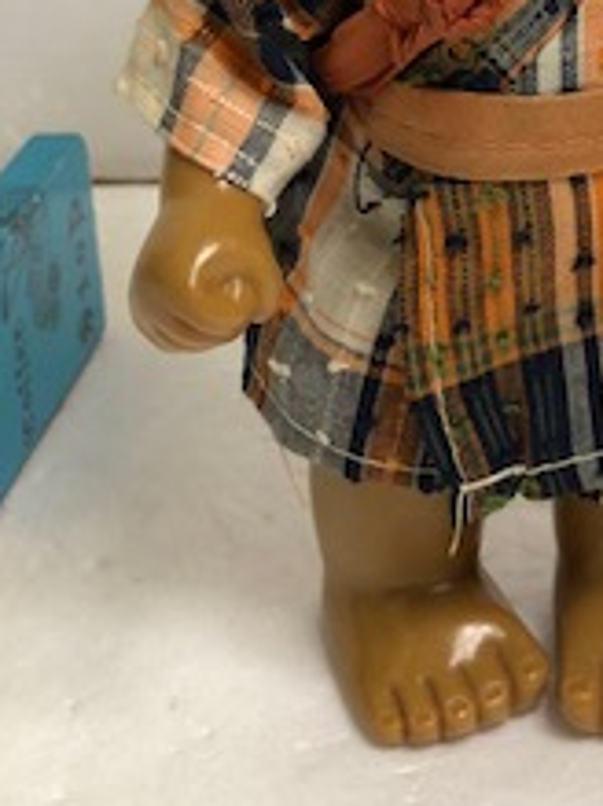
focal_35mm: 82
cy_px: -247
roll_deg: +0.4
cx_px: 669
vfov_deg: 21.5
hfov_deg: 17.4
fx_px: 1906
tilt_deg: -12.1
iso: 80
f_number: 1.8
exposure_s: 1/17
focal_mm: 4
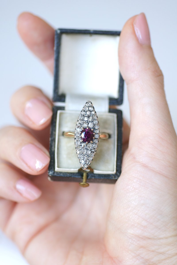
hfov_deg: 13.0
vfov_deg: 19.5
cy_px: 132
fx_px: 774
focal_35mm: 105
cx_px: 88
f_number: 2.8
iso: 200
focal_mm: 70
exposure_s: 1/125
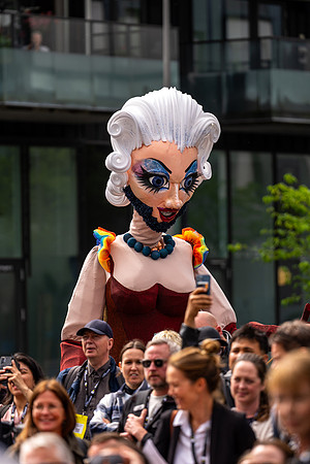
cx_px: 155
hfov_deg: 5.2
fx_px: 3390
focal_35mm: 263
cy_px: 232
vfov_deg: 7.8
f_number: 2.8
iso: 100
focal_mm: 175
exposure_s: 1/1000
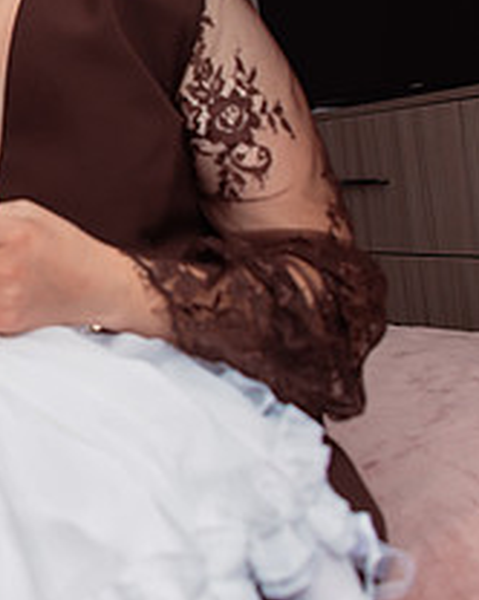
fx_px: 1402
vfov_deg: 23.5
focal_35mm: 79
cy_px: 58
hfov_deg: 17.5
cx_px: -228
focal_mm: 24
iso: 500
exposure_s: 1/250
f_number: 3.5
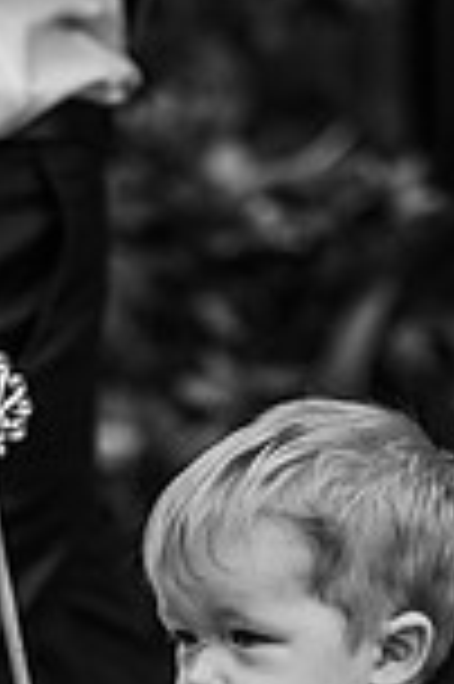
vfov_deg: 8.1
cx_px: 263
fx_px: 4778
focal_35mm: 252
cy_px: 796
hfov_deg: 5.4
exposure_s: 1/400
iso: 100
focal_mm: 85
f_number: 1.8
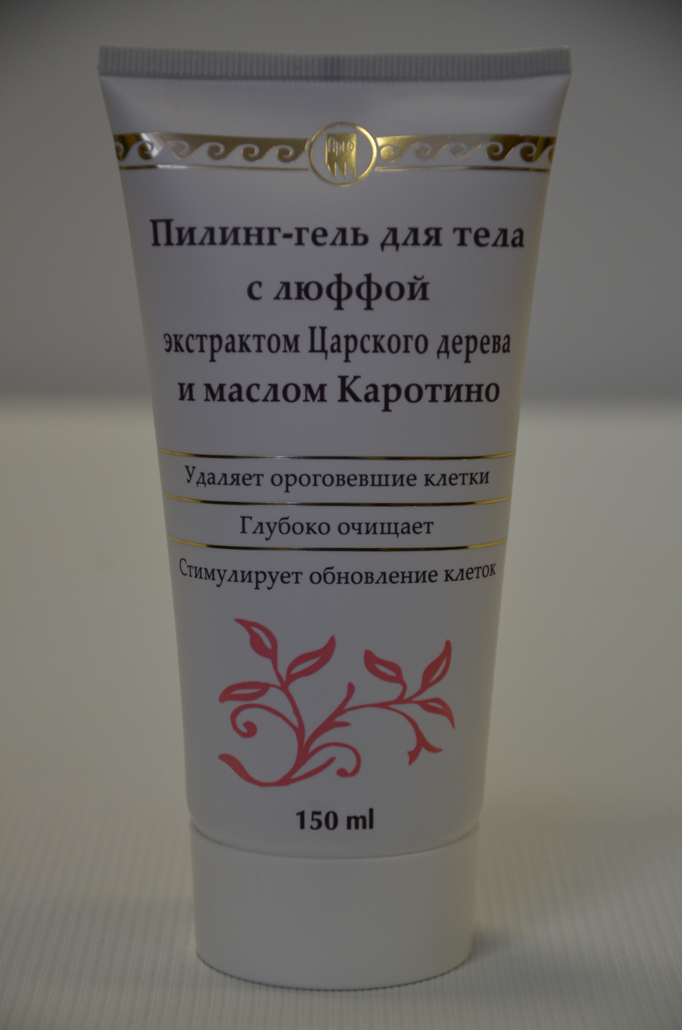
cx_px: 341
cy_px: 515
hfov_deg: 10.1
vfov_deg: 15.2
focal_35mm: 135
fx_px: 3853
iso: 400
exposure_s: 1/60
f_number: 5.6
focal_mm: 90
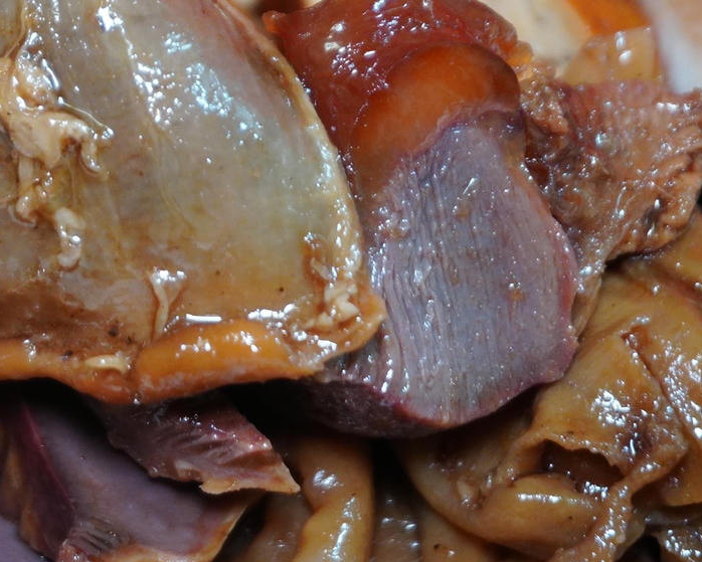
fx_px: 2952
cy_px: 99
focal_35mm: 142
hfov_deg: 13.4
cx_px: -11
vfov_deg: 10.8
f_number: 5.6
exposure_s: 1/80
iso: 1600
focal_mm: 47
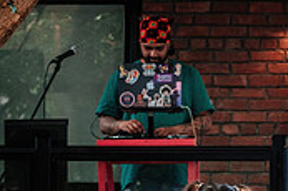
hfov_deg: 8.0
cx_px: 211
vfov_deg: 5.3
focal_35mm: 257
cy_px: 320
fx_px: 2054
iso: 400
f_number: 2.8
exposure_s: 1/200
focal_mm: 50
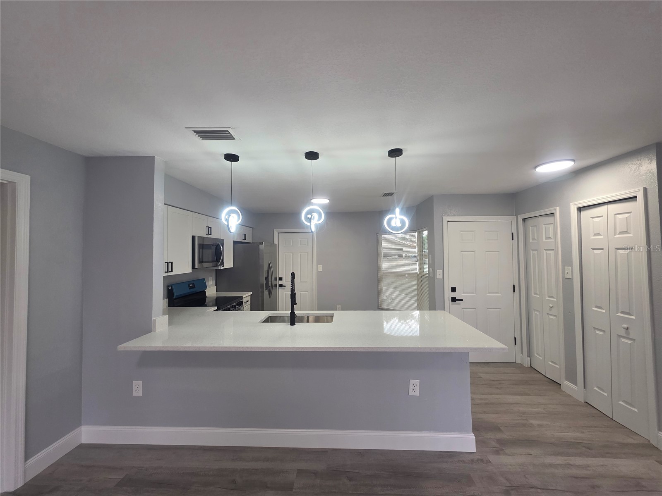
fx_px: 249
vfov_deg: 89.9
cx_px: 331
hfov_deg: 106.2
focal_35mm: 13
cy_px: 248
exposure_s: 1/120
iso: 160
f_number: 1.9
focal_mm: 2.2
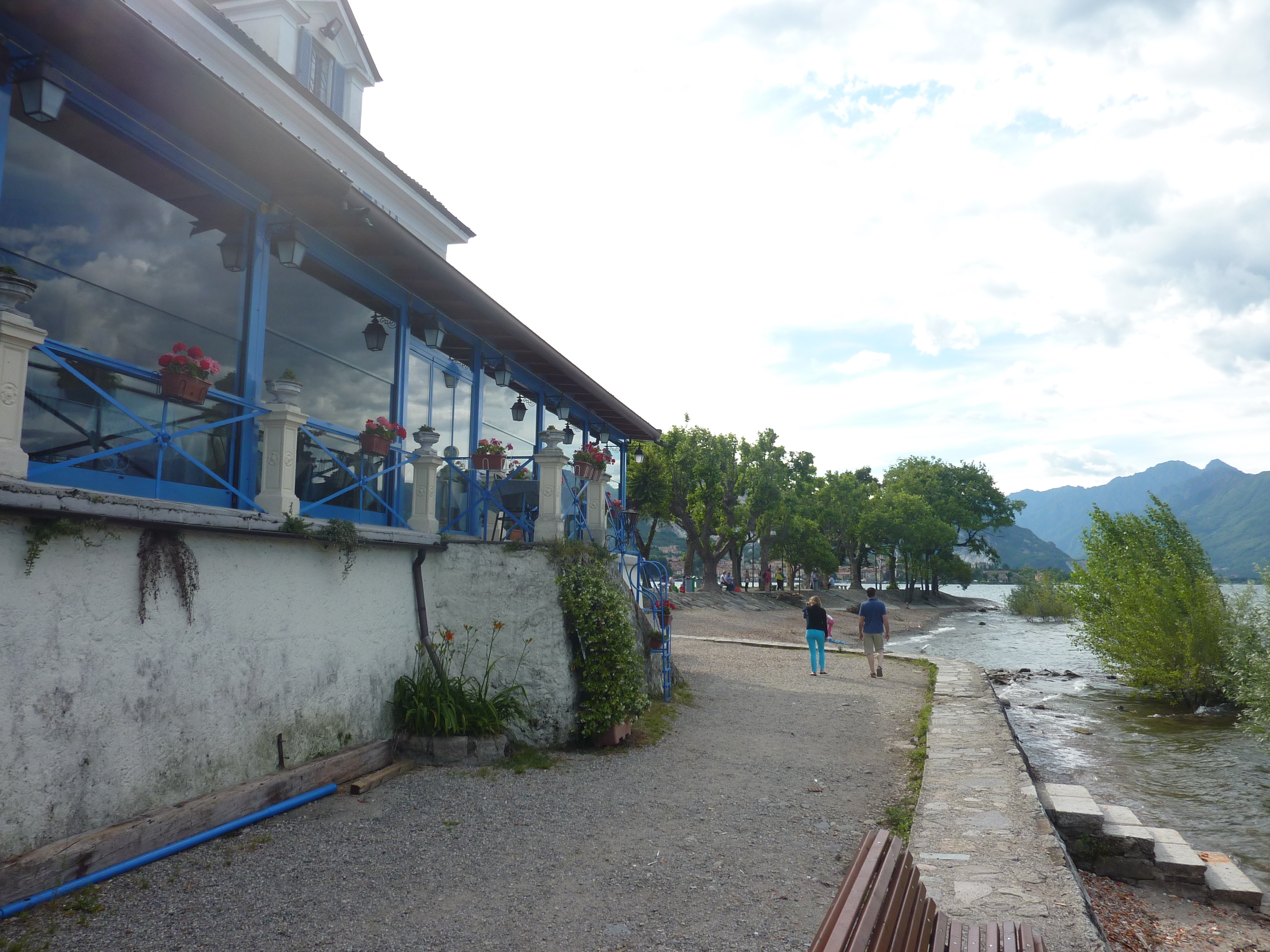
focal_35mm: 25
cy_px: 476
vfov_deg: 54.9
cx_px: 635
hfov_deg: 69.4
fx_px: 917
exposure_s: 1/500
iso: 80
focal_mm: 4.1
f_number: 4
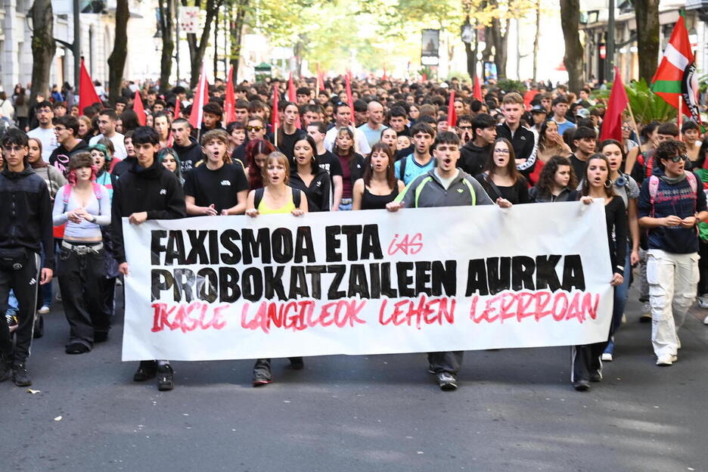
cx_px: 354
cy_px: 236
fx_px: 1377
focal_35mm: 70
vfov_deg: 19.5
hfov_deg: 28.8
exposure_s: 1/160
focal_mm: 70
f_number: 4
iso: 1250
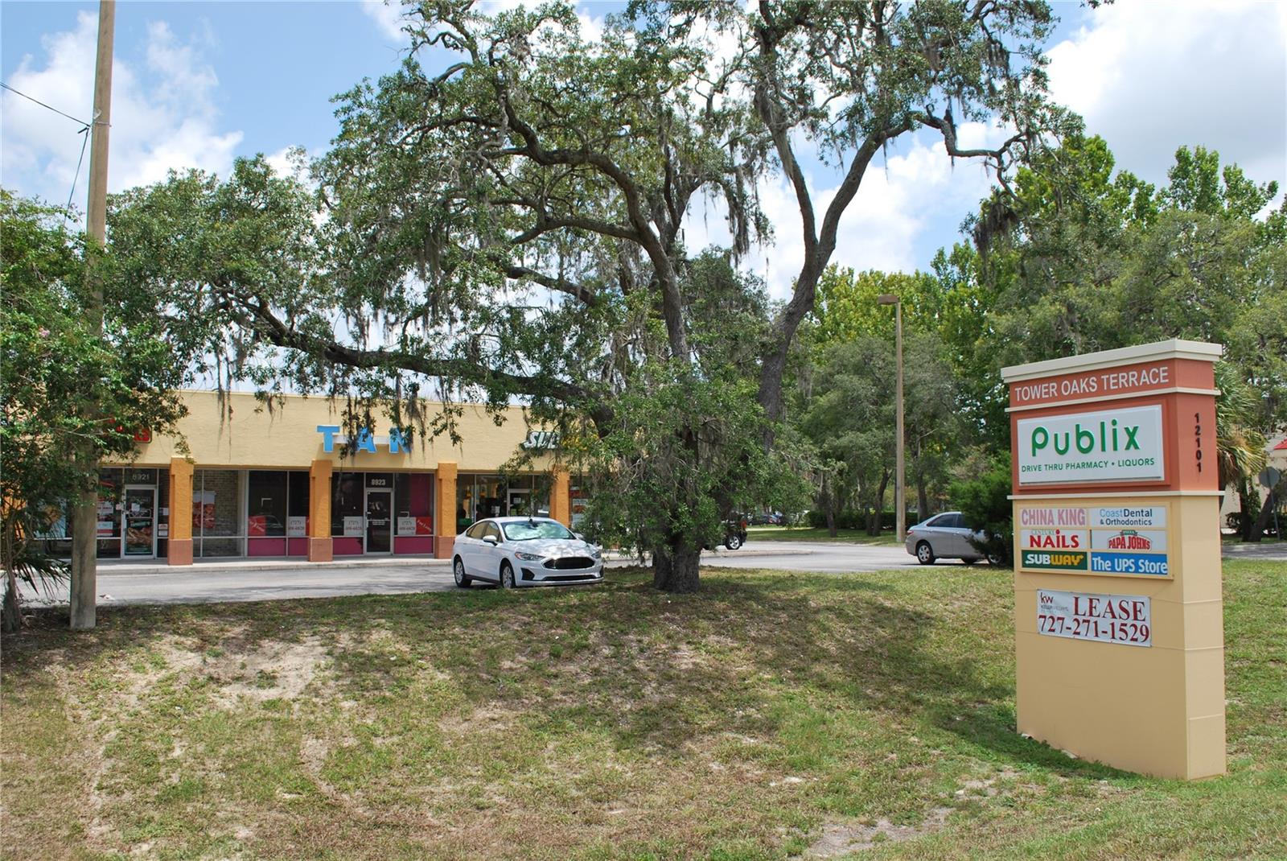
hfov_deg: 61.9
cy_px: 430
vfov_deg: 43.7
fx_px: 1073
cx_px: 644
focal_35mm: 30
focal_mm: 20
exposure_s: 1/200
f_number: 8
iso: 100
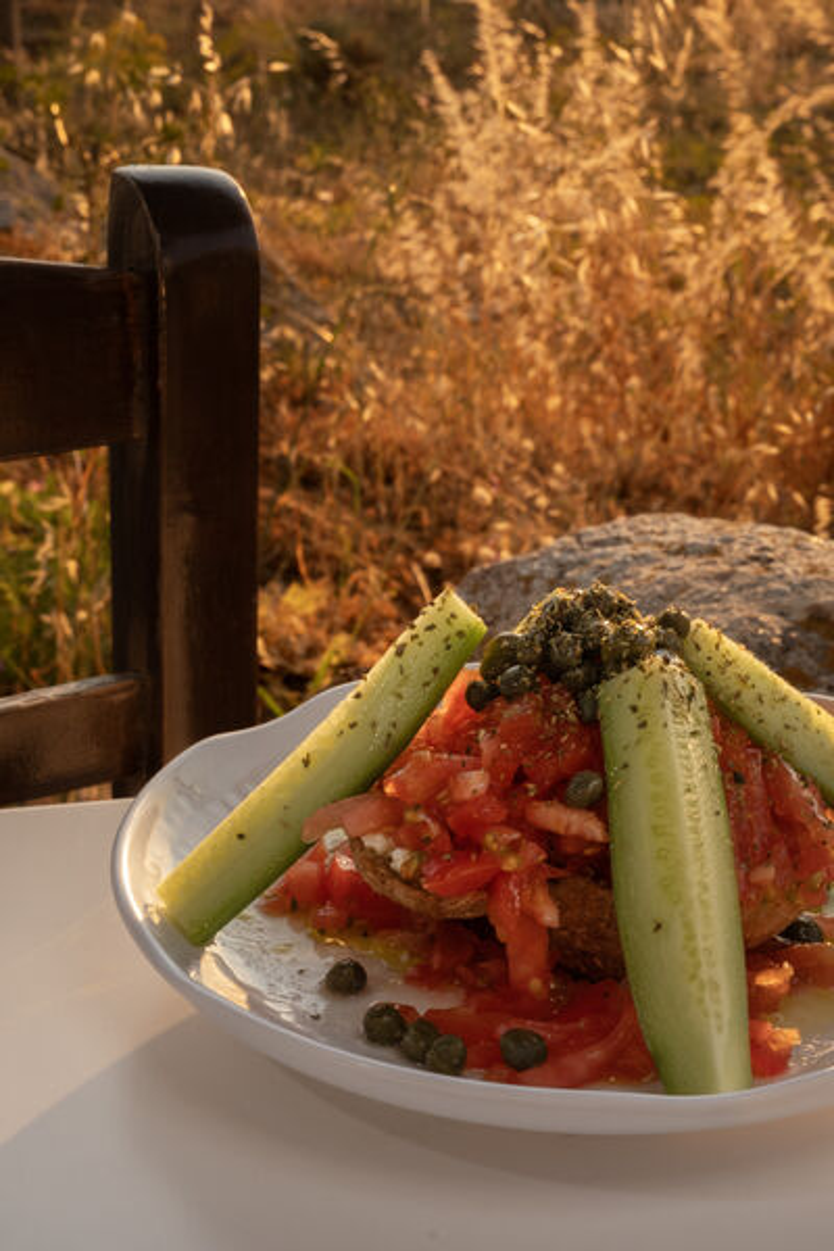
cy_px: 626
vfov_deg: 29.7
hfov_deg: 20.0
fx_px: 2363
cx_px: 417
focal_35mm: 68
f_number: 20
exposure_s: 1/25
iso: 400
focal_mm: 45.5
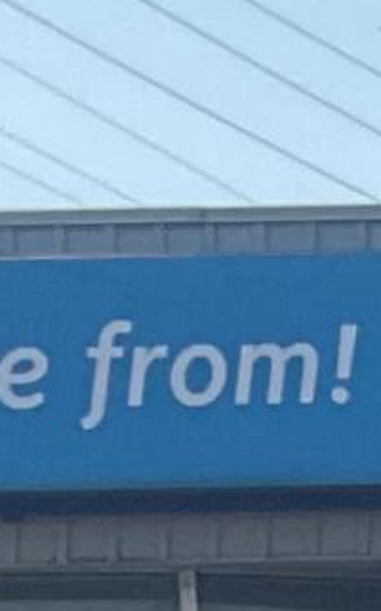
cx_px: 2551
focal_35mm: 276
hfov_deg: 3.8
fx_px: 4596
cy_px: 1713
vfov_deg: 7.0
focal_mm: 3
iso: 16
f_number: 1.8
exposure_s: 1/1098
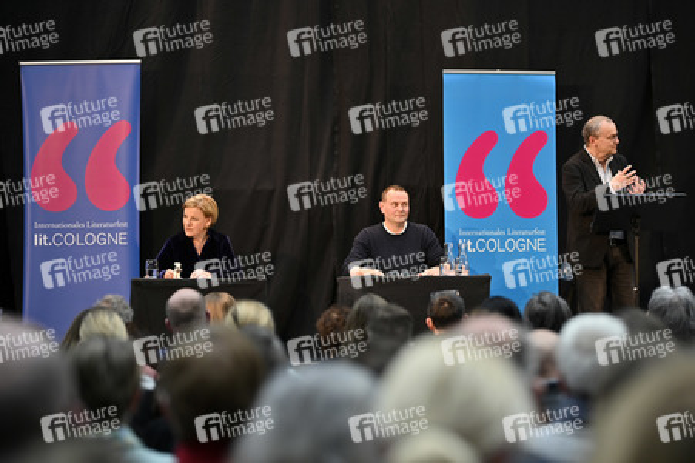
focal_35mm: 122
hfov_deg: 16.8
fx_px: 2353
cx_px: 348
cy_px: 232
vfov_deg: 11.2
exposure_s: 1/400
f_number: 2.8
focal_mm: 122
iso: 800
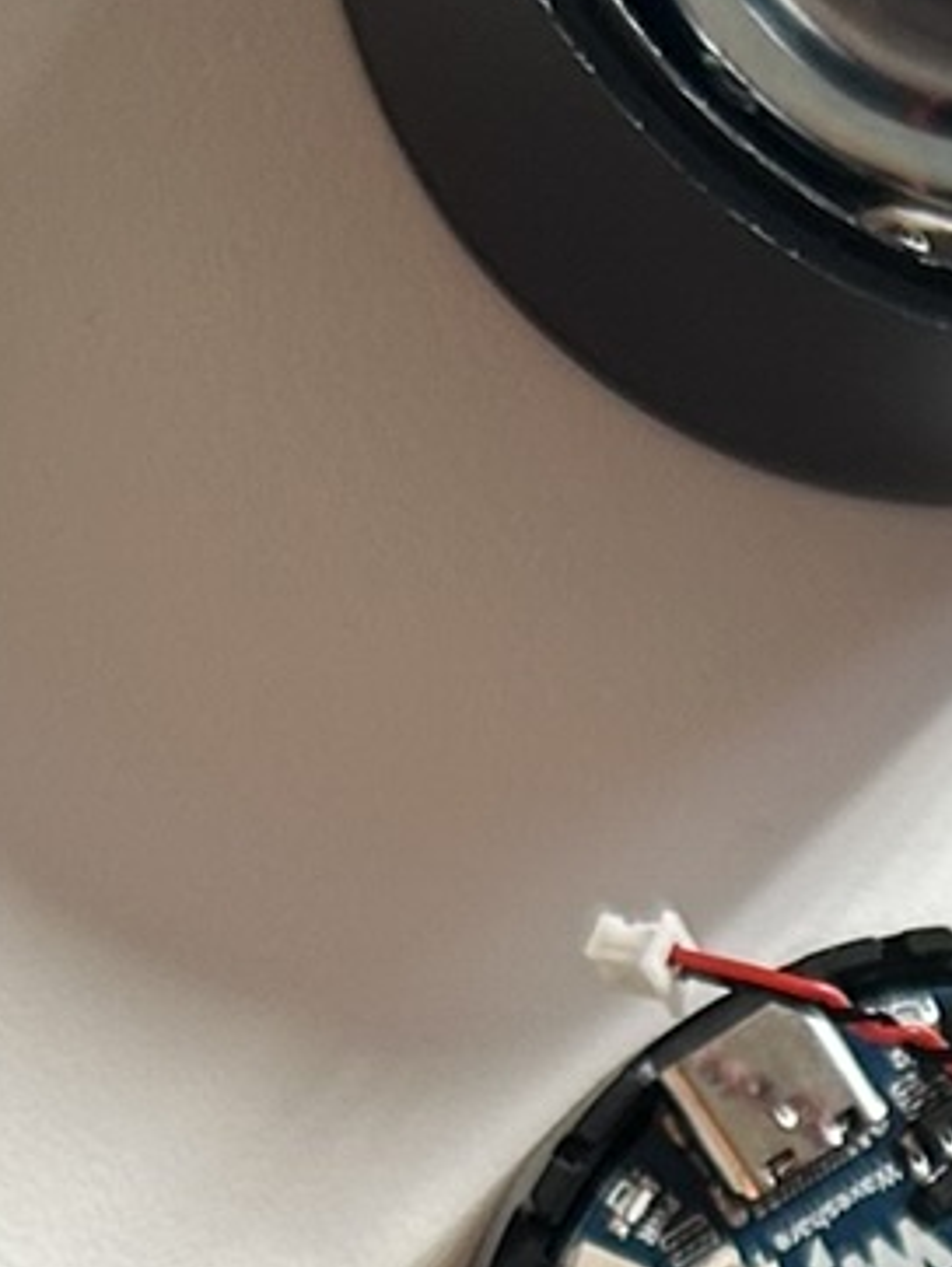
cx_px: 1631
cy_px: 2303
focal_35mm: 147
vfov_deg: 12.3
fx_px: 5384
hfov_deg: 9.7
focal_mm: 5.7
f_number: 1.5
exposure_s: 1/50
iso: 64
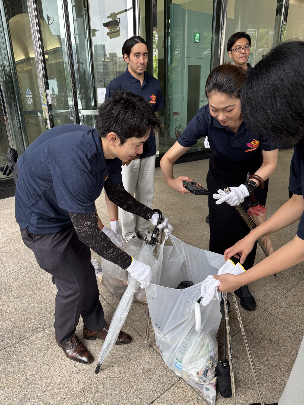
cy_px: 202
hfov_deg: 56.8
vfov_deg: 71.6
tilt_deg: -22.7
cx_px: 152
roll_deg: +1.3
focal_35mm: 24
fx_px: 281
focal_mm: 6.76
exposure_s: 1/125
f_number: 1.78
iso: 80
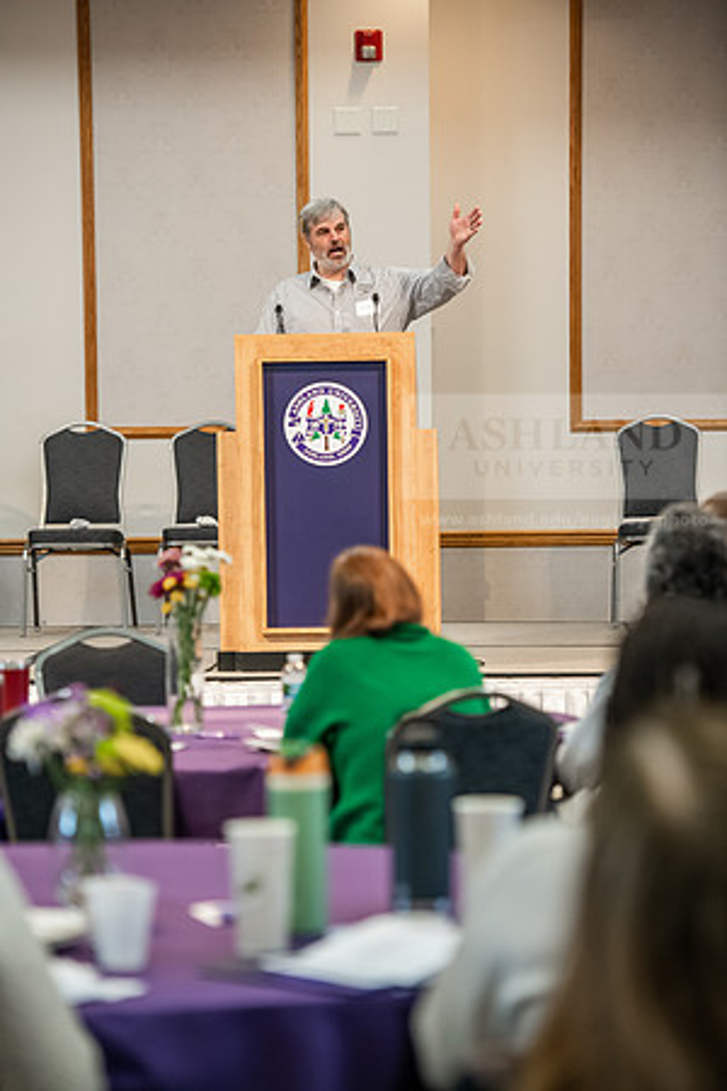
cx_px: 364
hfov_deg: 11.0
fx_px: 3786
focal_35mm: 125
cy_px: 546
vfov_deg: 16.4
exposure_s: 1/200
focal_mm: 125
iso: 2000
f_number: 3.2
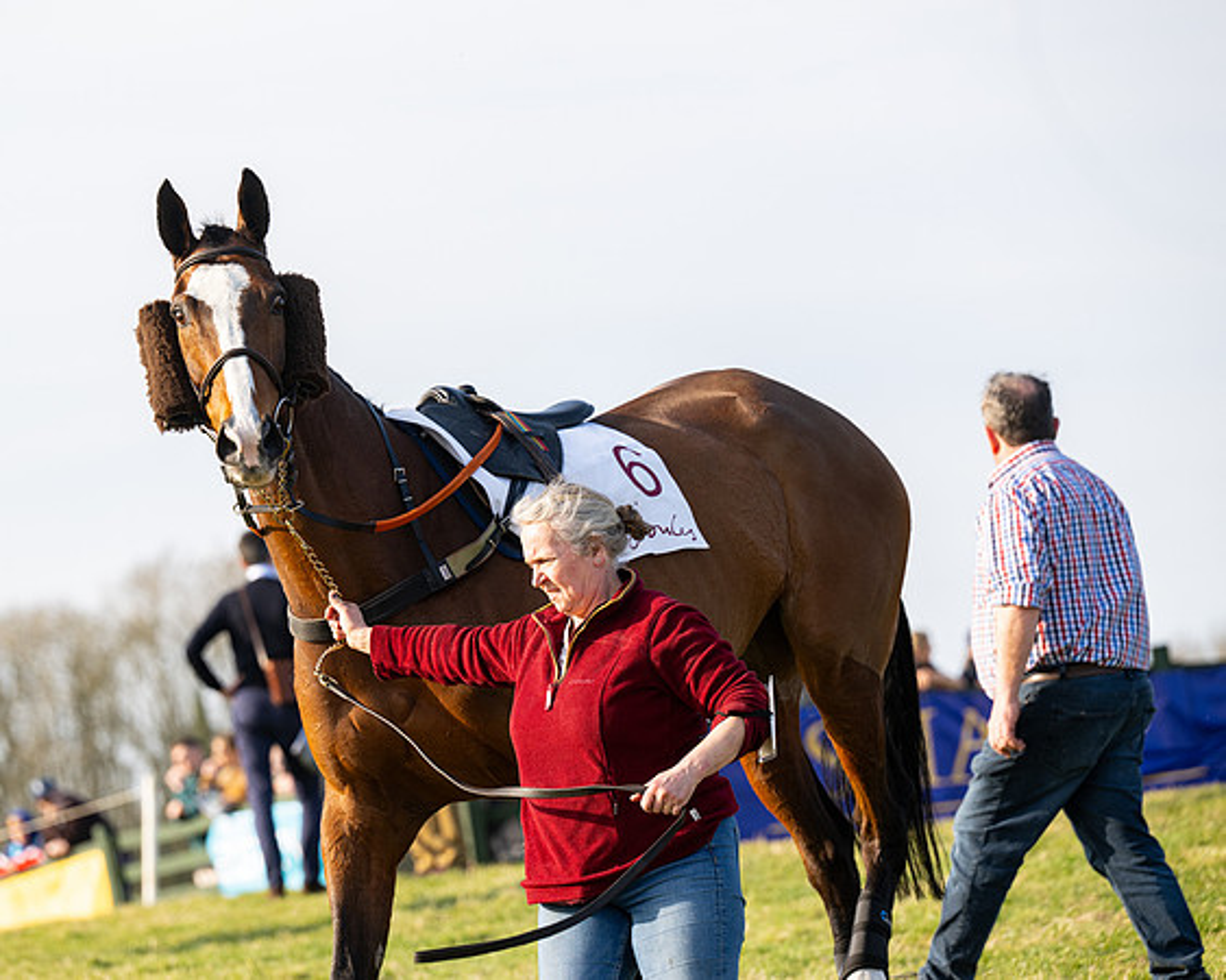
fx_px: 6750
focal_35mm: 186
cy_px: 490
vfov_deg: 8.3
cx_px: 490
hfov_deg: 10.4
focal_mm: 165
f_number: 4.5
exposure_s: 1/640
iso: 125
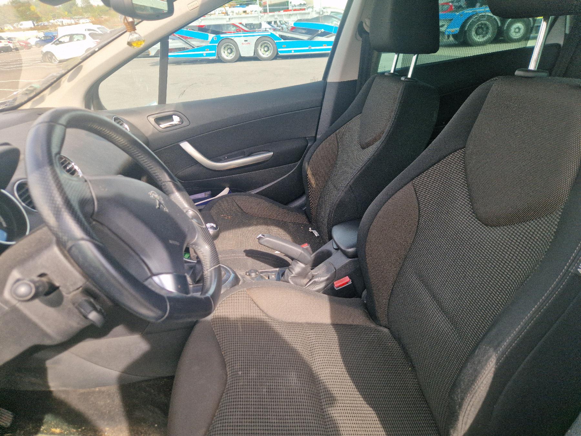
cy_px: 218
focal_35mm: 23
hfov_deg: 73.9
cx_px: 290
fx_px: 386
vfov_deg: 58.9
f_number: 1.8
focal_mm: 5.4
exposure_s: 1/256
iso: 50
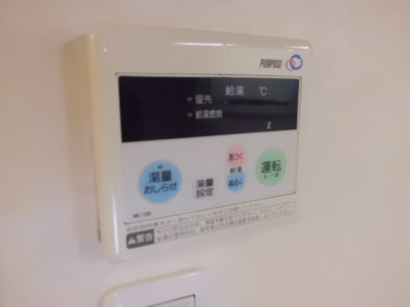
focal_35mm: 26
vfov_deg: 53.1
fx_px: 308
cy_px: 154
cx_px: 205
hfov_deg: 67.3
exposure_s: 1/80
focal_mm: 4.7
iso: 400
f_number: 2.8
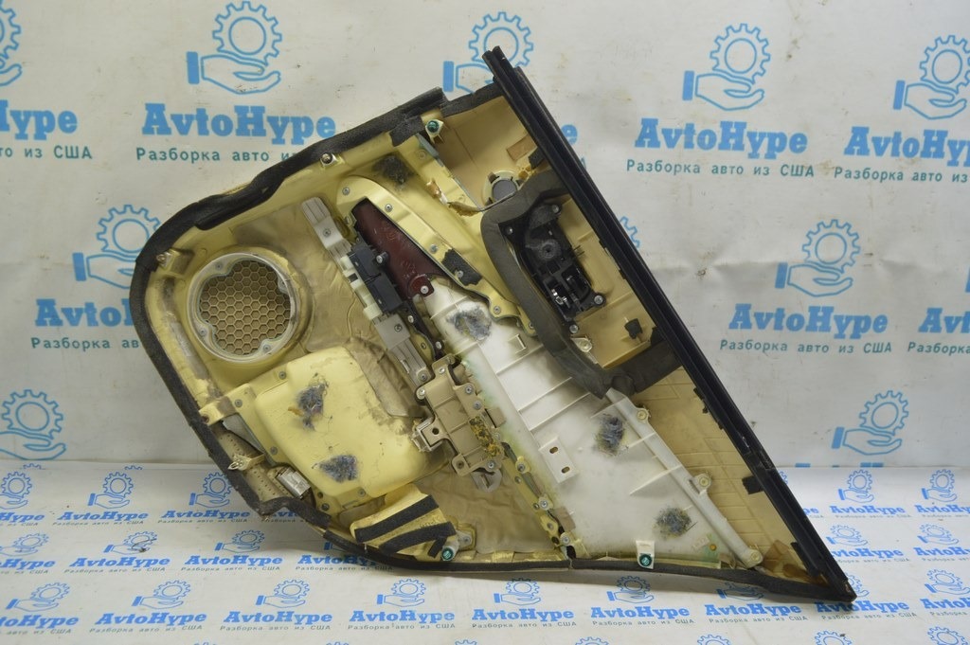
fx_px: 808
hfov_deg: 62.0
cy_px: 322
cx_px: 485
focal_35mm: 30
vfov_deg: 43.5
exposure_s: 1/20
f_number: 5.6
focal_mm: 20
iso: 400
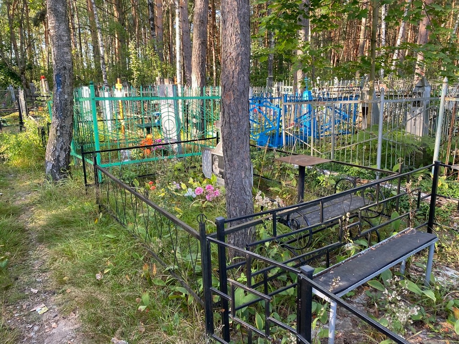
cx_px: 230
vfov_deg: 53.1
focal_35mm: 26
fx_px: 345
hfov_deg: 67.3
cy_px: 172
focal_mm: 4.25
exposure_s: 1/121
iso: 64
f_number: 1.8
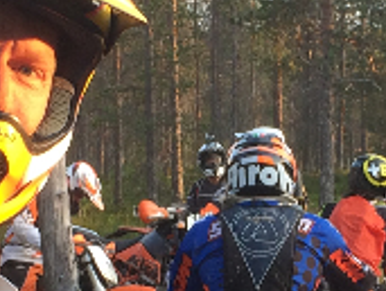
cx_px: 273
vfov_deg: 10.6
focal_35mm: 140
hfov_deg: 14.0
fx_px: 1564
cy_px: 246
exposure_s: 1/120
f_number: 2.2
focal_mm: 4.12
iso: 50
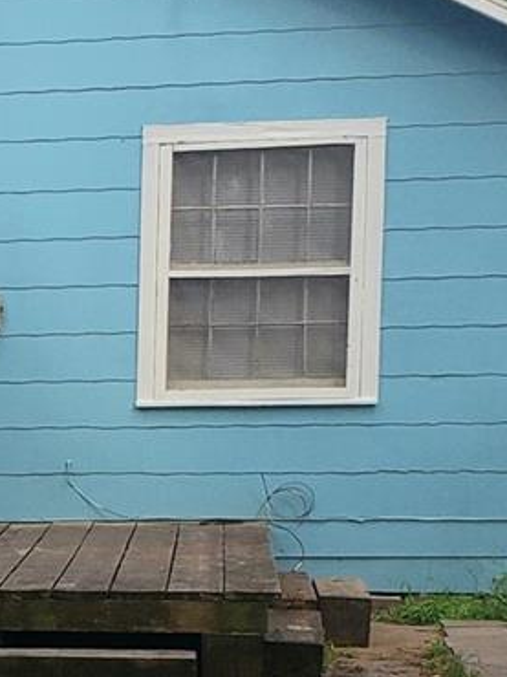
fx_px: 2112
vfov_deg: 17.9
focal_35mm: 108
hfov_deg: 13.1
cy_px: 604
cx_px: -210
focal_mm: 4.3
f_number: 2.4
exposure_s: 1/827
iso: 50
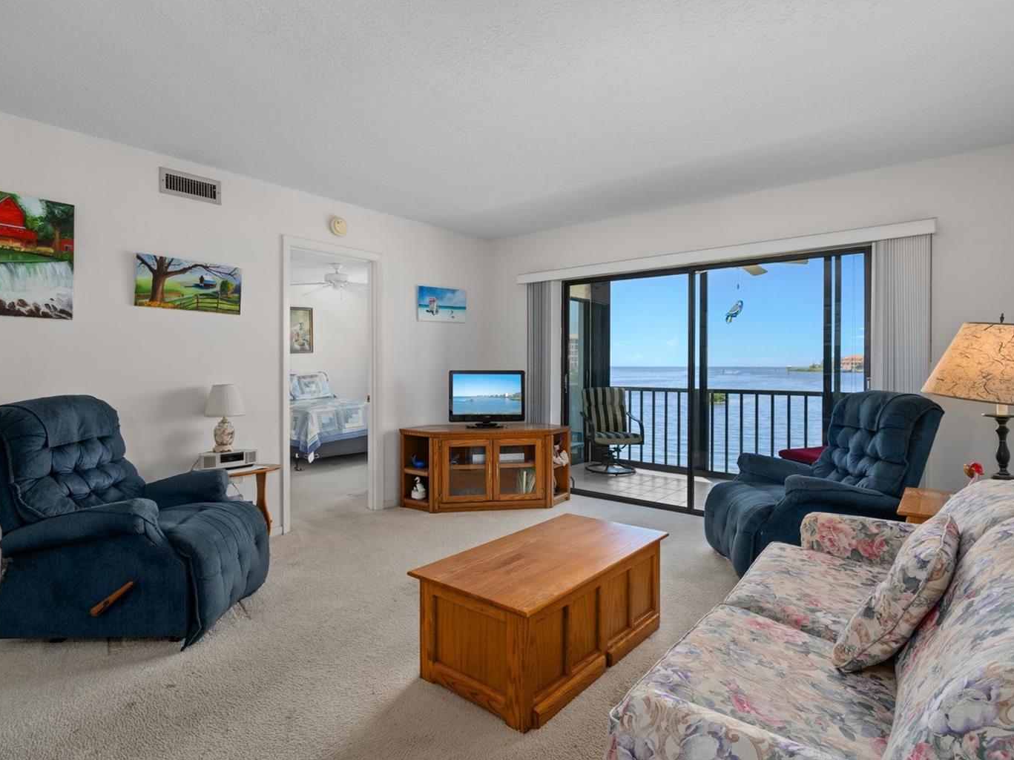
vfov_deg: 71.6
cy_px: 373
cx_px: 489
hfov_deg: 87.7
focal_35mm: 18
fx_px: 527
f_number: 8
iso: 320
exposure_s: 1/8
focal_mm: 16
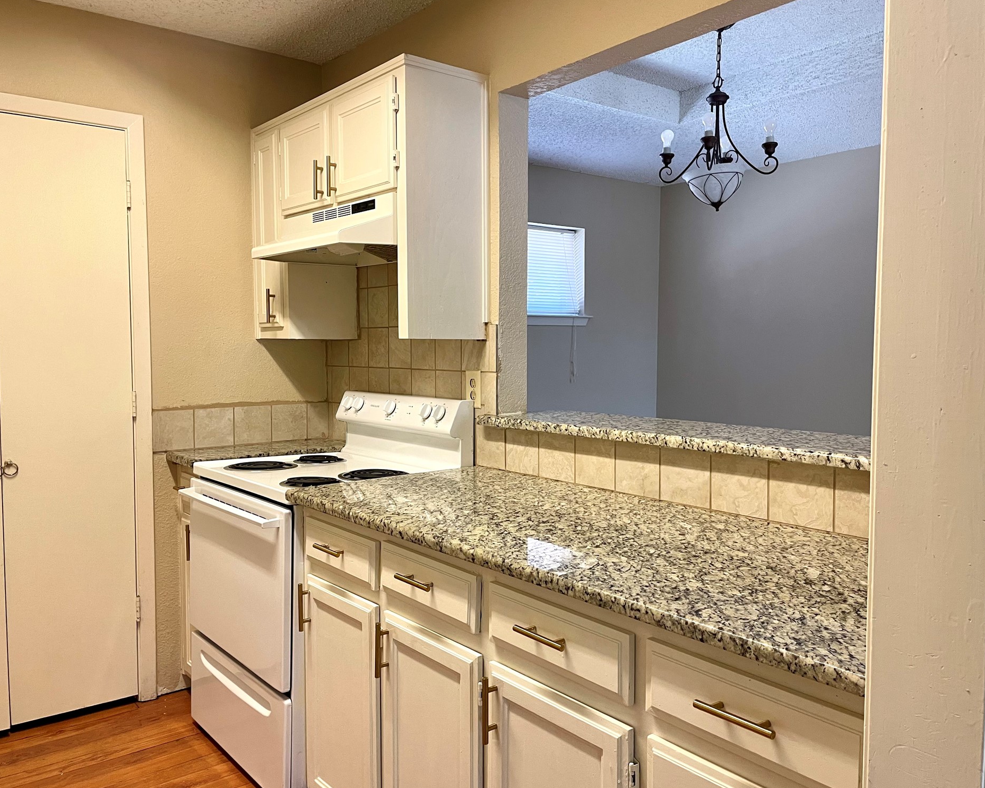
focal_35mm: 28
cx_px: 490
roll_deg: +0.1
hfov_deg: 62.2
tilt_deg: -4.0
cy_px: 388
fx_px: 816
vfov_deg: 51.5
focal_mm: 4.2
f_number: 1.6
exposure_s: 1/60
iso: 80
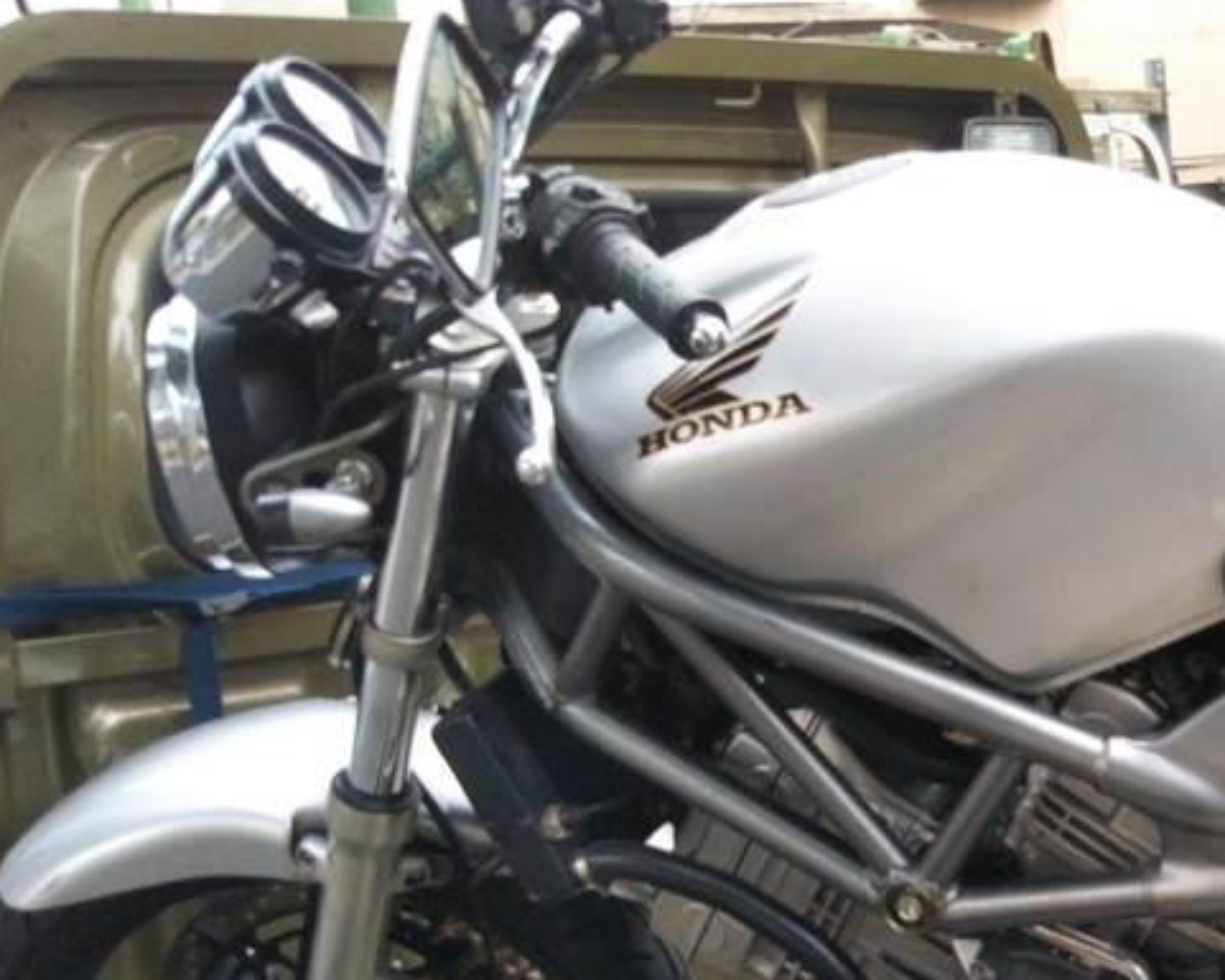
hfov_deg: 24.6
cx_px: 1294
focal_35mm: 73
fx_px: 2647
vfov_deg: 20.9
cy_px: 639
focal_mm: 4
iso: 63
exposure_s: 1/93
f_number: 2.2
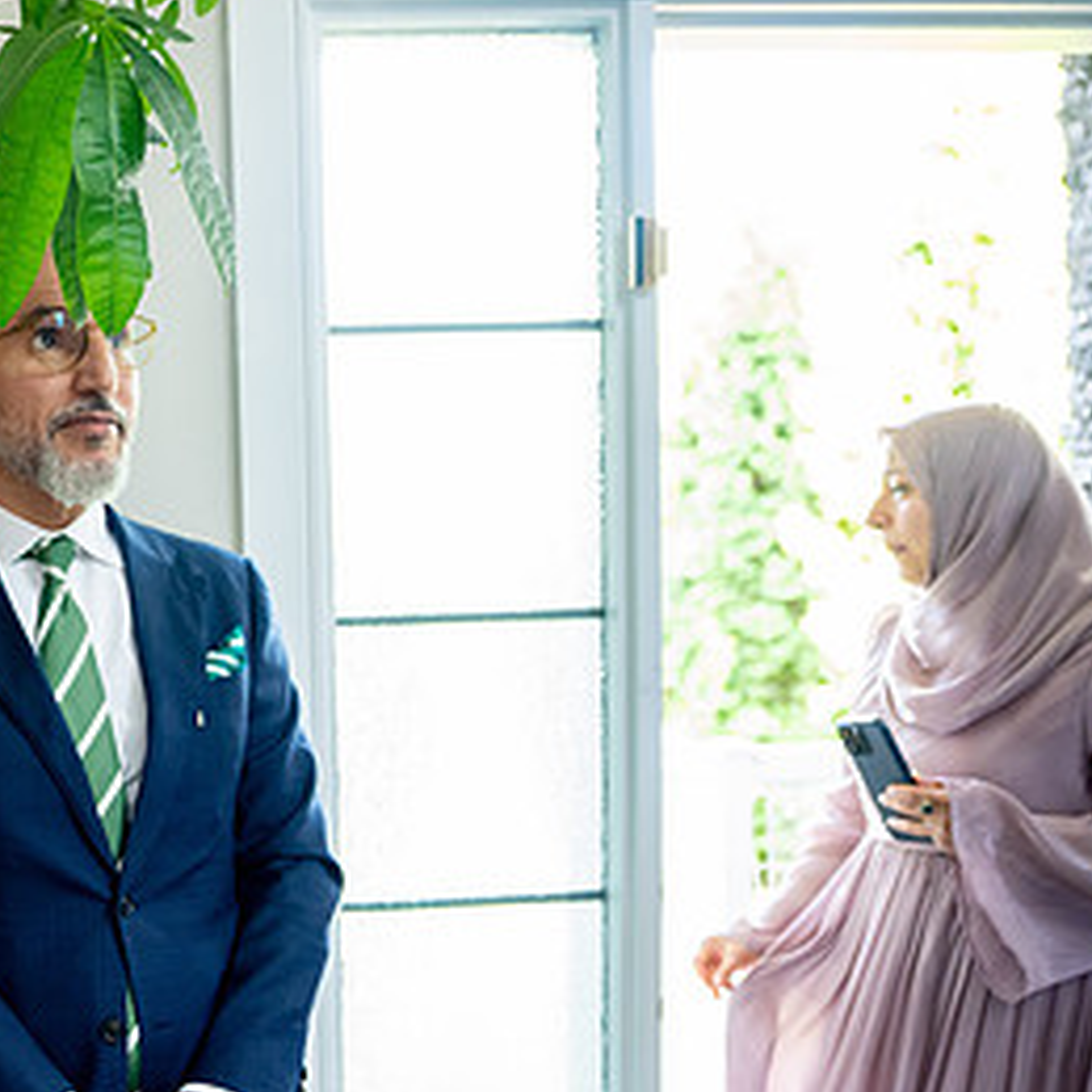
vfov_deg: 31.8
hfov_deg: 29.1
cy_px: 775
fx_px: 1892
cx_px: -113
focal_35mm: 53
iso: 2500
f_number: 2
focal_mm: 28
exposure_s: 1/250
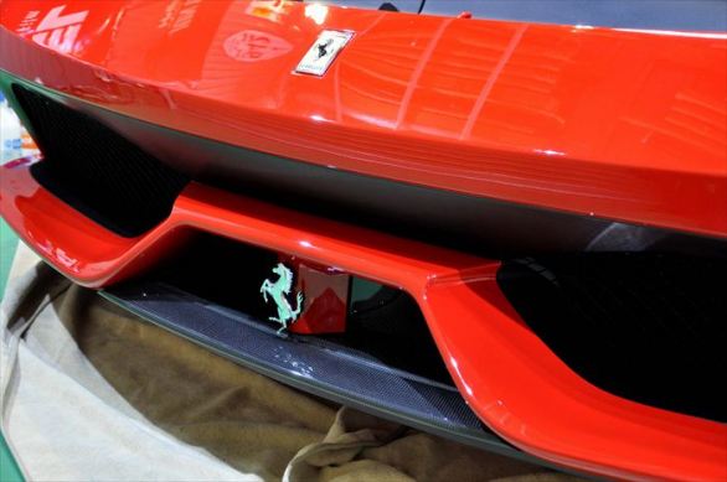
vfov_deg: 29.8
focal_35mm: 45
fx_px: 907
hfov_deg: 43.7
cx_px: 364
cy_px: 241
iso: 800
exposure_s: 1/15
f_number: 4.2
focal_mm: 30
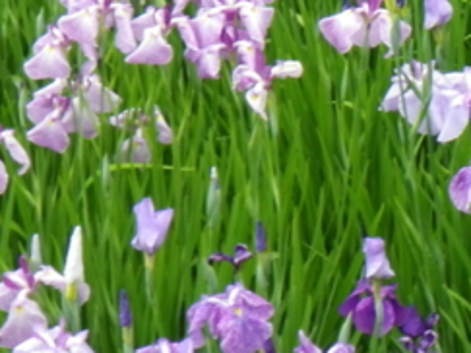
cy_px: 111
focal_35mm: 168
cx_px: 423
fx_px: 2285
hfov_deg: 11.7
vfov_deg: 8.8
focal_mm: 9.1
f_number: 4.4
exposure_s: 1/60
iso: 160
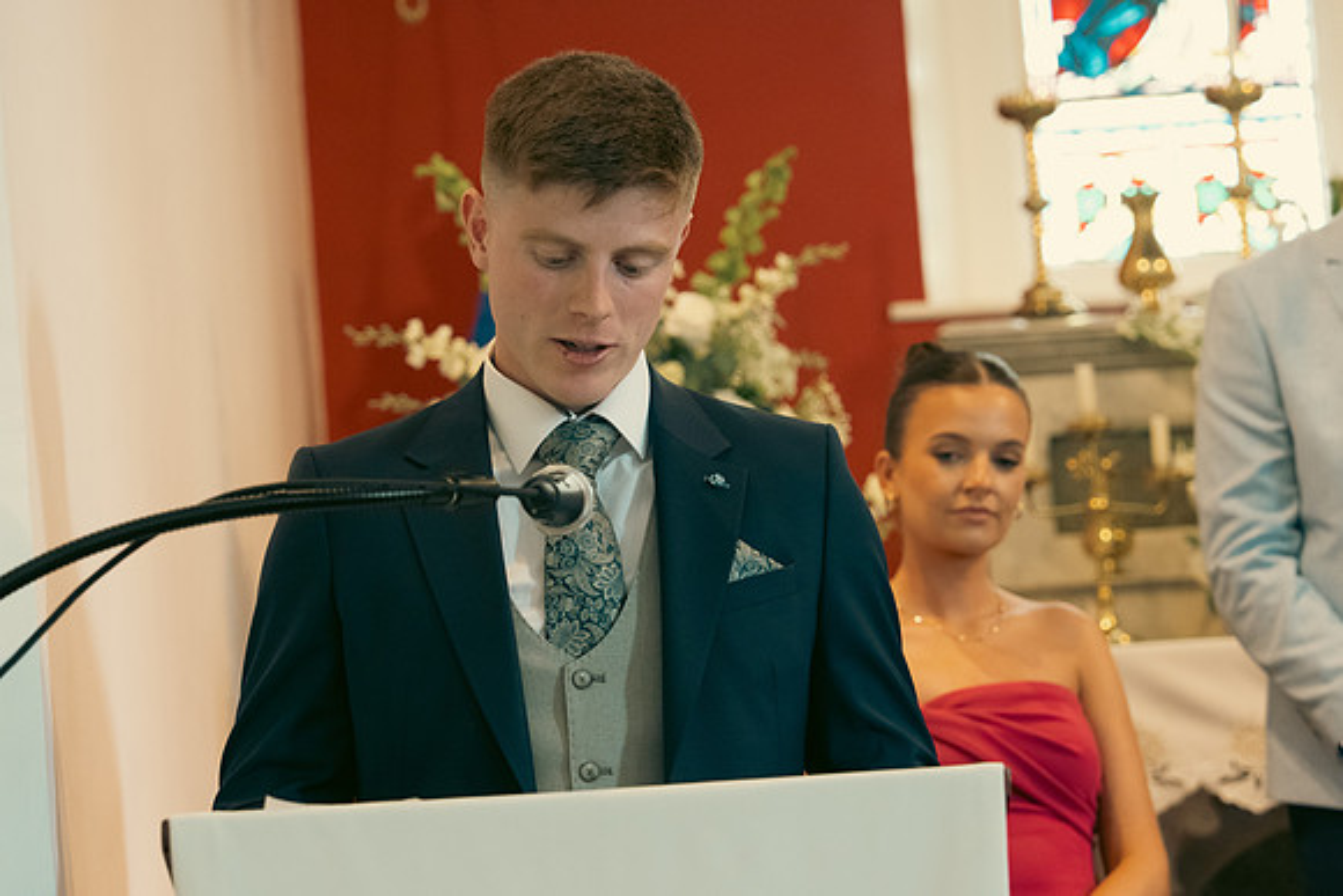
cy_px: 448
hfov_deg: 19.5
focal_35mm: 105
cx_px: 672
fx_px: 3918
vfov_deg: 13.0
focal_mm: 70
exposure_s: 1/200
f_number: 3.5
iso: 3200
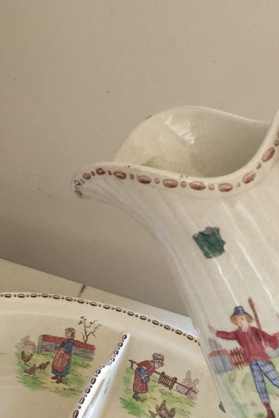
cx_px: 92
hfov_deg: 24.5
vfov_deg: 35.2
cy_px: 330
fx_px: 639
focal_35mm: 55
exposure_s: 1/33
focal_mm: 4.15
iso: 64
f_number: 2.2
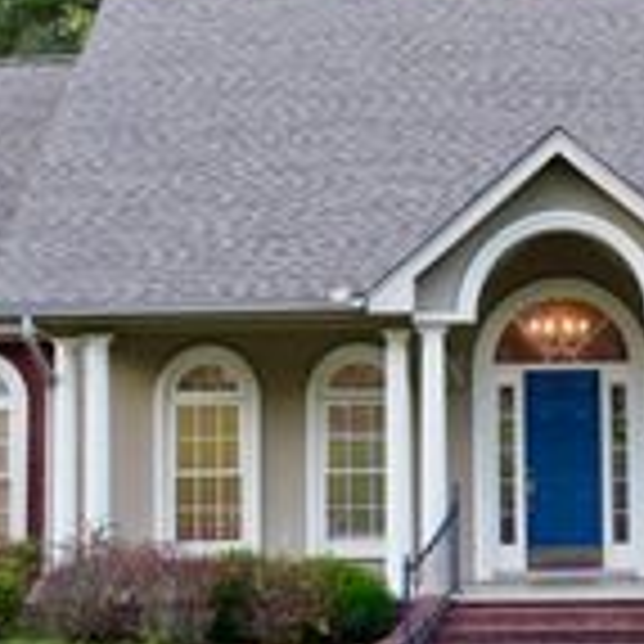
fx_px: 2505
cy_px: 185
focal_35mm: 119
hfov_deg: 14.6
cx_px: 513
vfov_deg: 14.6
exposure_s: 1/500
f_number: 2.8
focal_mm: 40
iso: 2000
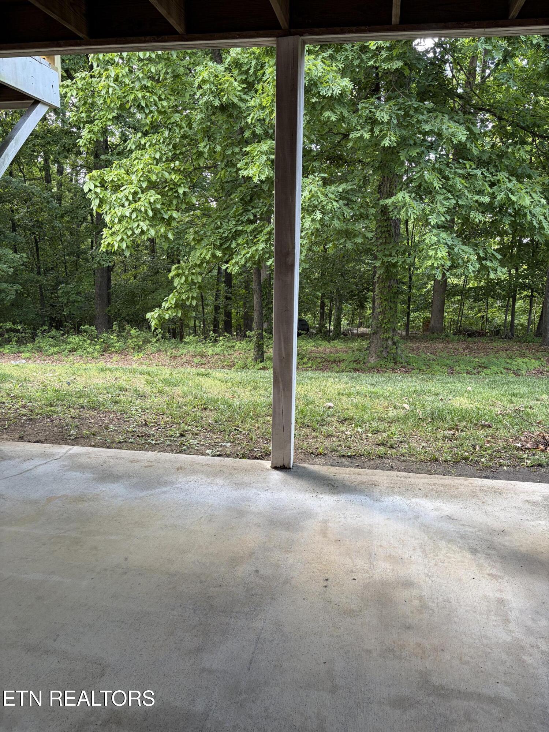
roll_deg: -0.6
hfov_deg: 53.1
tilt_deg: -13.0
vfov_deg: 67.3
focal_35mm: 26
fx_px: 550
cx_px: 274
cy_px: 366
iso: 80
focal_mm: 5.96
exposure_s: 1/121
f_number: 1.6
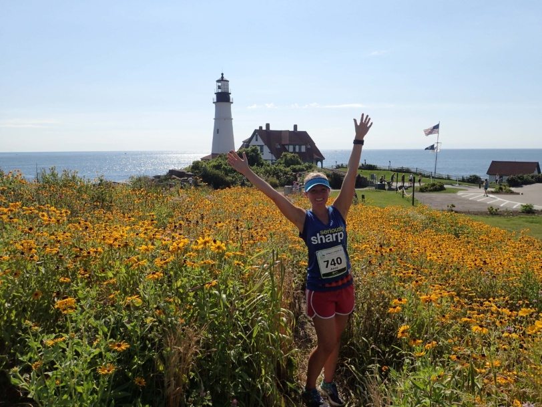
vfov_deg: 54.9
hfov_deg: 69.4
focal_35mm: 25
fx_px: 391
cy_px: 204
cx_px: 271
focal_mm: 4.5
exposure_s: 1/320
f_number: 8
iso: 100
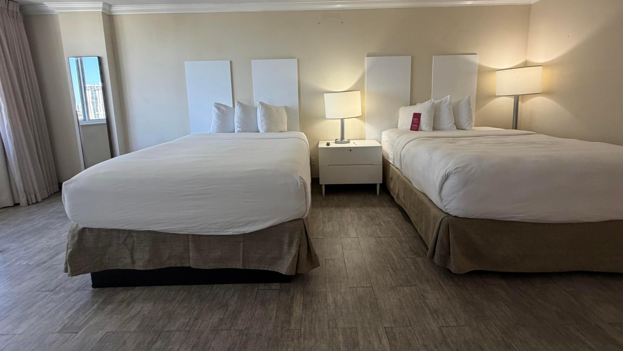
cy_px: 133
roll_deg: +1.0
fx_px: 264
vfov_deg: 66.1
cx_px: 318
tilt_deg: -8.9
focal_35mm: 16
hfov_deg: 99.4
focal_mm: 2.22
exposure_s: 1/121
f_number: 2.2
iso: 320
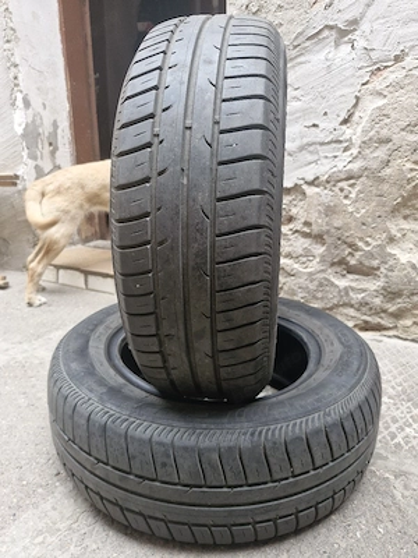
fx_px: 370
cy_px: 279
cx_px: 209
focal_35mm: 23
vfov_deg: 73.9
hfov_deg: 58.9
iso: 320
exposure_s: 1/100
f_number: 1.8
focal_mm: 5.54
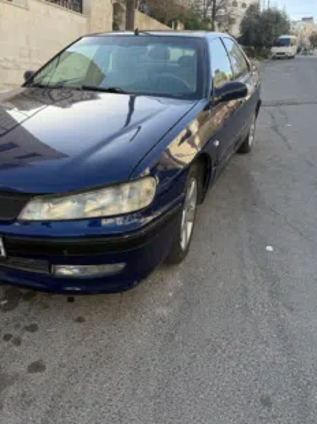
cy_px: 155
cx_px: 142
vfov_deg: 57.5
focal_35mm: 31
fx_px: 379
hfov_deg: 45.3
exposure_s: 1/1018
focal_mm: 6.76
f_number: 1.78
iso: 80
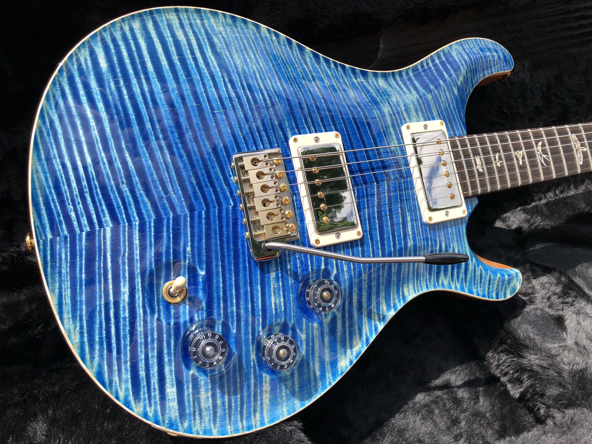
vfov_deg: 49.7
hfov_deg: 63.4
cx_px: 296
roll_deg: -4.9
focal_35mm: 28
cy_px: 222
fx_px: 479
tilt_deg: -43.7
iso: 20
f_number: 1.8
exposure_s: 1/1600
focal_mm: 4
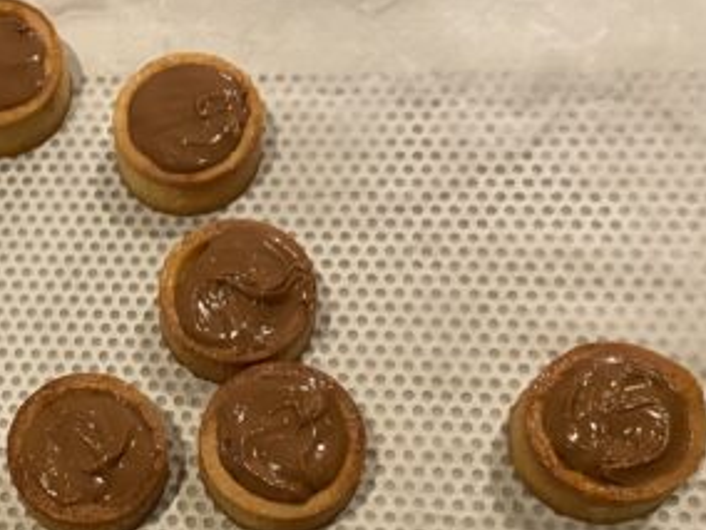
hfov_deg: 30.1
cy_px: 416
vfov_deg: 23.7
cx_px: 51
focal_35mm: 61
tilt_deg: -71.1
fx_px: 1244
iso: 500
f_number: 1.8
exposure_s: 1/50
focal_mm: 4.25
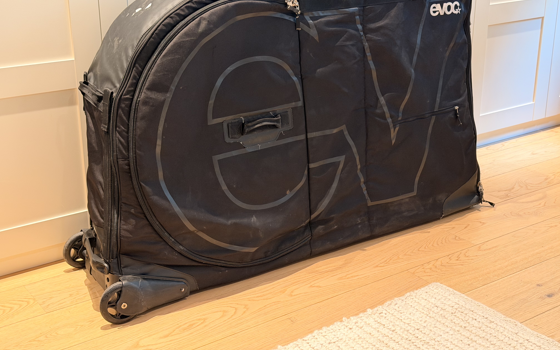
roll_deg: -0.4
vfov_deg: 25.3
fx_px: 778
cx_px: 280
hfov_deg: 39.6
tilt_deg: -19.5
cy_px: 142
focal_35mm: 51
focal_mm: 6.76
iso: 320
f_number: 1.78
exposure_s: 1/33
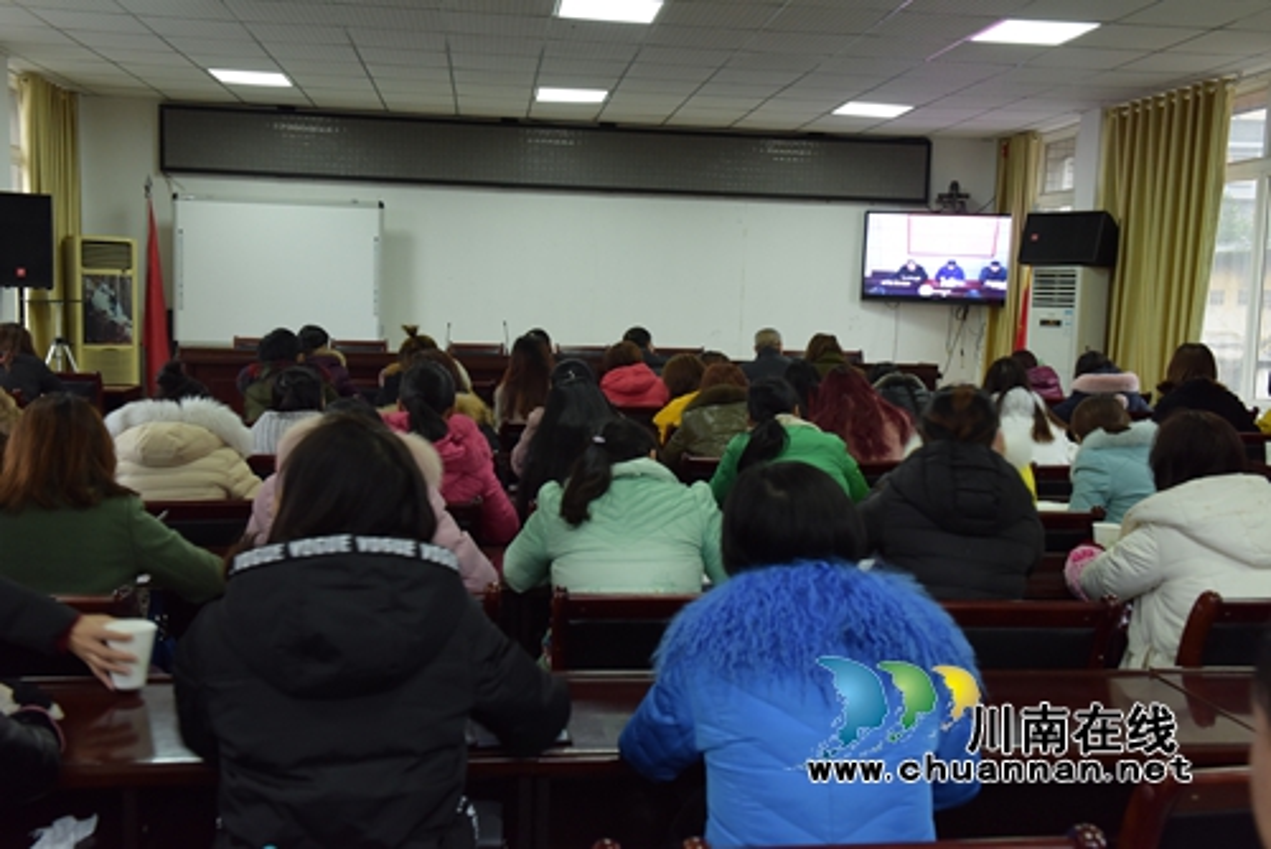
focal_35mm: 36
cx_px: 636
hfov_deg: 53.1
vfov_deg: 36.9
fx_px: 1272
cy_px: 424
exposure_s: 1/20
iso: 2000
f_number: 7.1
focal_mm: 36
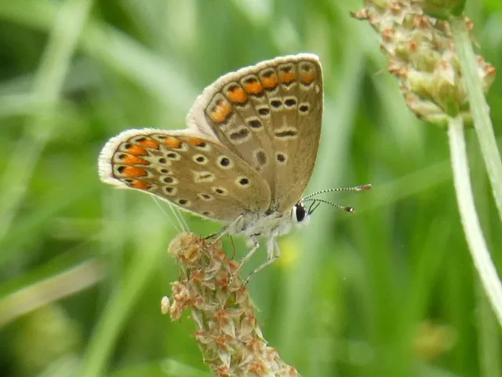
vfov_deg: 5.1
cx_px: 251
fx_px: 4220
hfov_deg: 6.8
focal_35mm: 291
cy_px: 188
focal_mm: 52.2
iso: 100
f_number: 5.5
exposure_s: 1/80
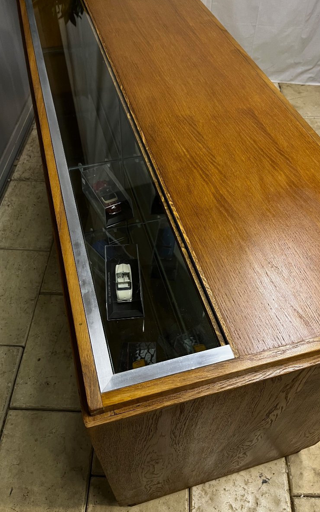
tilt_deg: -51.9
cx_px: 160
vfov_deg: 66.5
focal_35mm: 28
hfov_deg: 44.5
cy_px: 256
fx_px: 391
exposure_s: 1/50
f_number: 1.6
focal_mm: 5.1
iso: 125
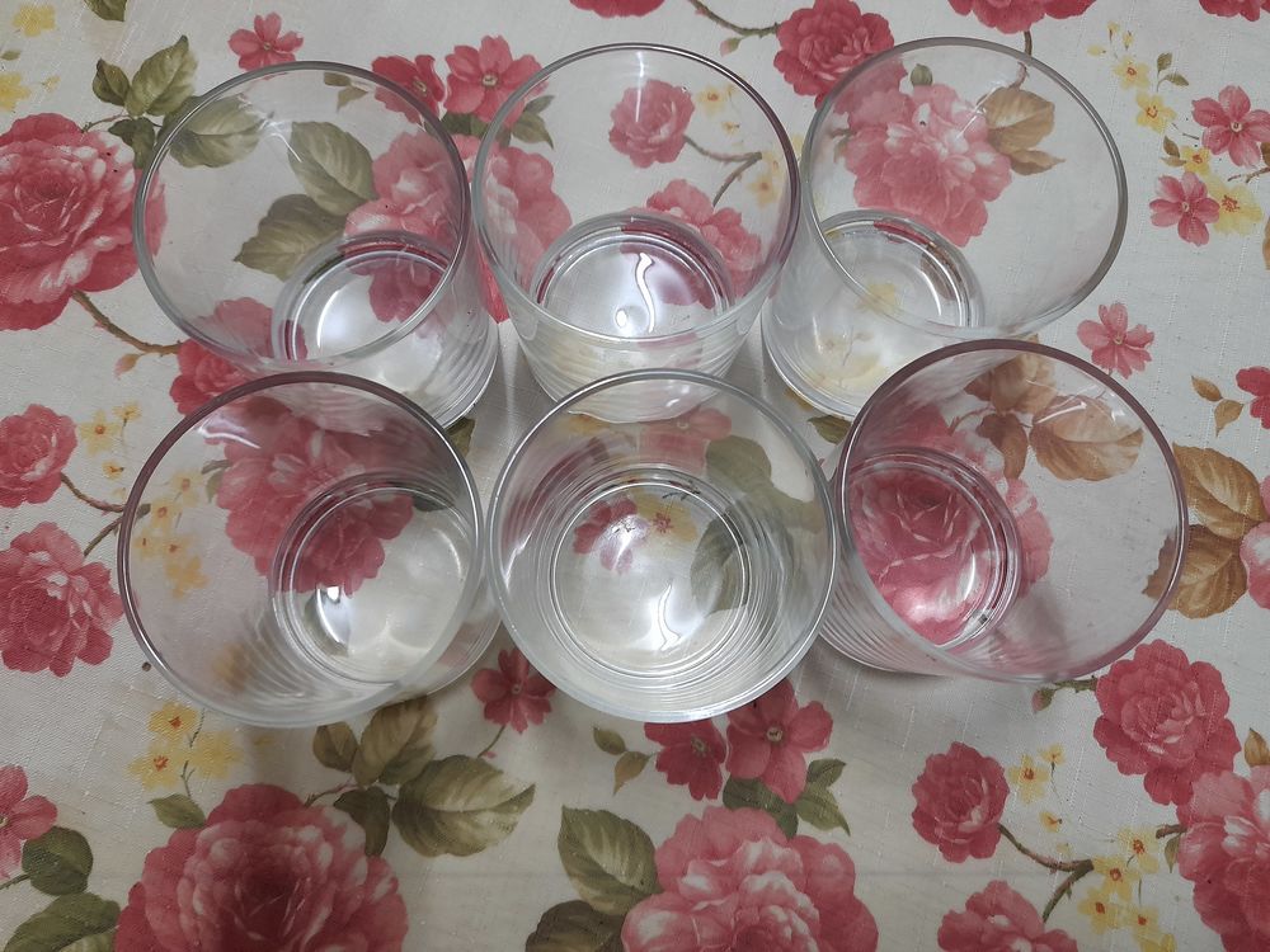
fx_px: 917
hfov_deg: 69.4
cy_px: 476
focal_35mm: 25
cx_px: 635
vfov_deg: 54.9
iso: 250
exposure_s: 1/33
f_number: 2
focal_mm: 4.6
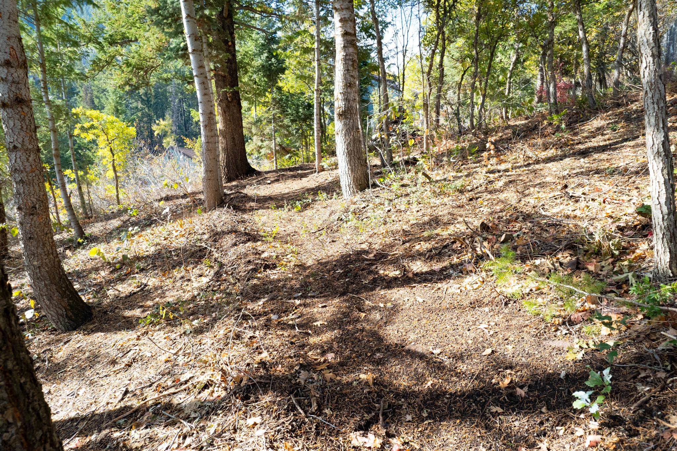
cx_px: 338
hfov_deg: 78.6
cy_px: 226
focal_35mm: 22
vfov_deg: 57.2
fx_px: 414
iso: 120
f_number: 2.8
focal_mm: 8.38
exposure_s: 1/100
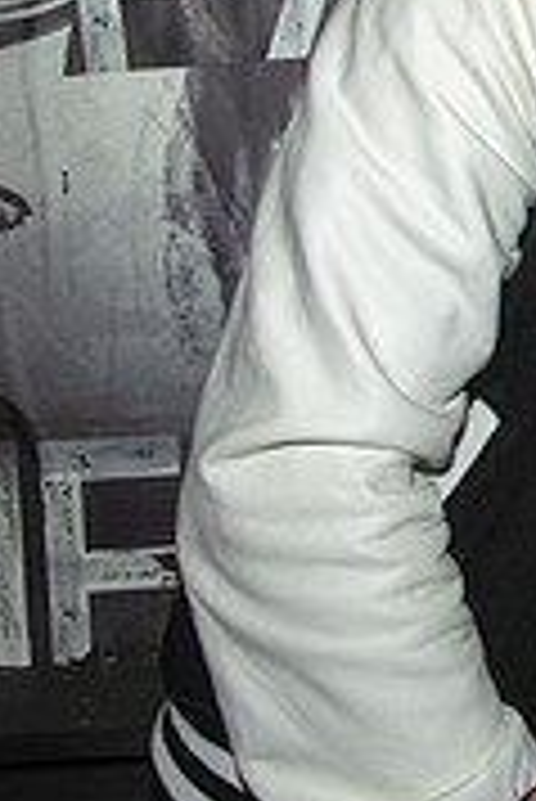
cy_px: 160
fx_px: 1961
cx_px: 1077
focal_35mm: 88
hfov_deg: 13.4
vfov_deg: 22.8
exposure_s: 1/160
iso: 320
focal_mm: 27
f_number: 5
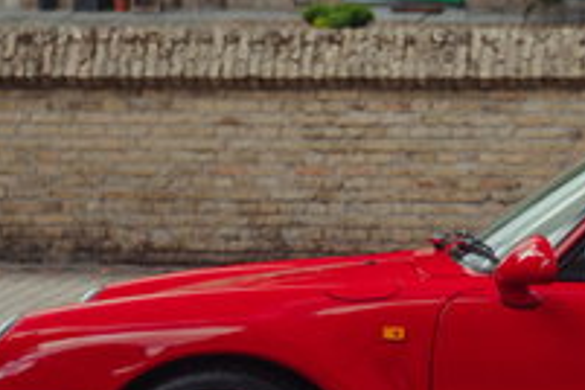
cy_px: 220
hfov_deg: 7.6
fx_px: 4338
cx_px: 713
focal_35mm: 267
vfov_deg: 5.1
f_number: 3.5
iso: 100
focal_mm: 70
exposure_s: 1/160
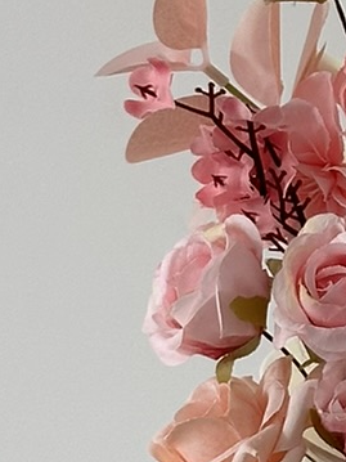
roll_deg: -1.6
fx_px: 3654
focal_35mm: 274
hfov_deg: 5.4
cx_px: 584
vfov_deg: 7.2
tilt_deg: -13.0
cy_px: 472
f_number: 1.78
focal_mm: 6.86
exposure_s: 1/121
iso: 64
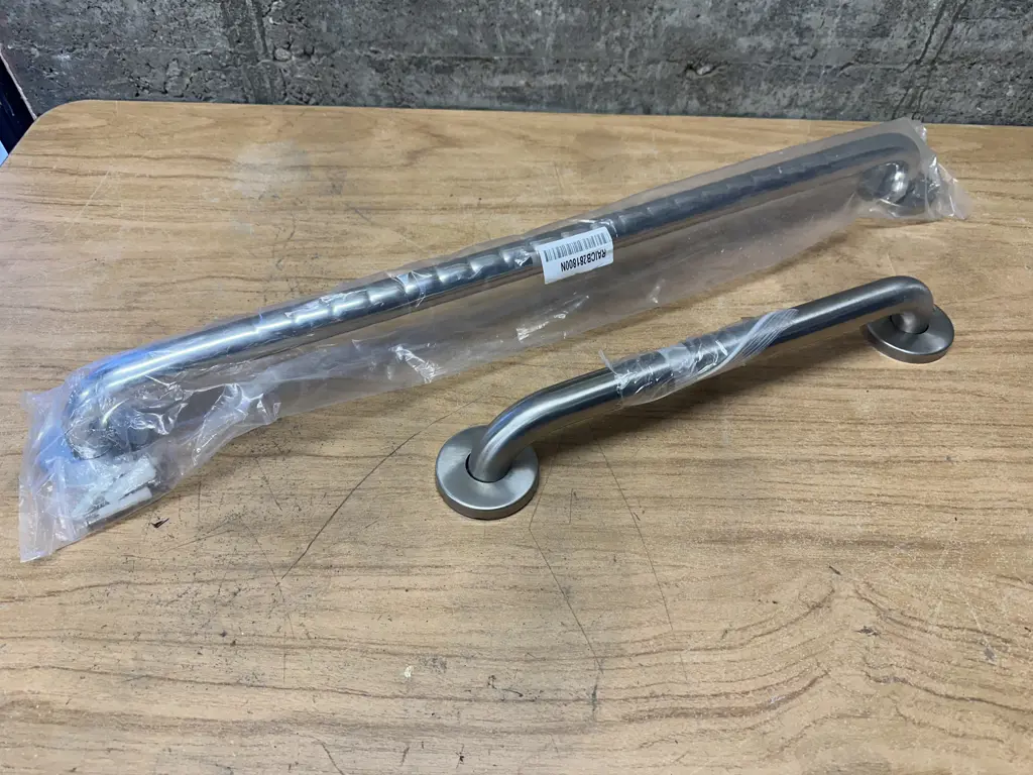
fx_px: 716
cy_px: 388
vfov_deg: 56.8
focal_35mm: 24
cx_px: 516
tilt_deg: -50.0
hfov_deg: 71.6
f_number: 1.78
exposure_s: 1/100
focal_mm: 6.86
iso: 125
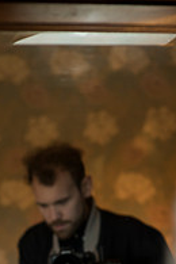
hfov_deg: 7.0
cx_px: -9
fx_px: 1437
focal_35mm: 196
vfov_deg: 10.4
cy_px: 282
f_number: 2.8
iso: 800
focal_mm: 85
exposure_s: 1/125
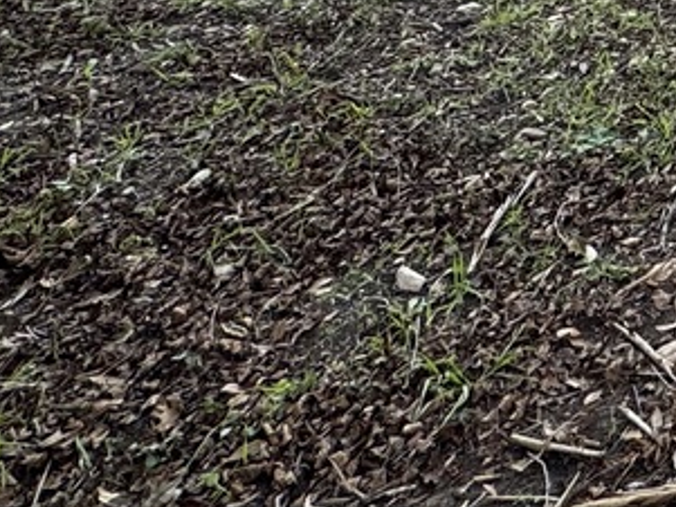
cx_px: 1074
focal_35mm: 67
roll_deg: -0.2
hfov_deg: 22.5
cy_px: -482
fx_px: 1309
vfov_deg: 16.9
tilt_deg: +3.2
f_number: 2.2
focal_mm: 2.22
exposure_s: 1/226
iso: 40
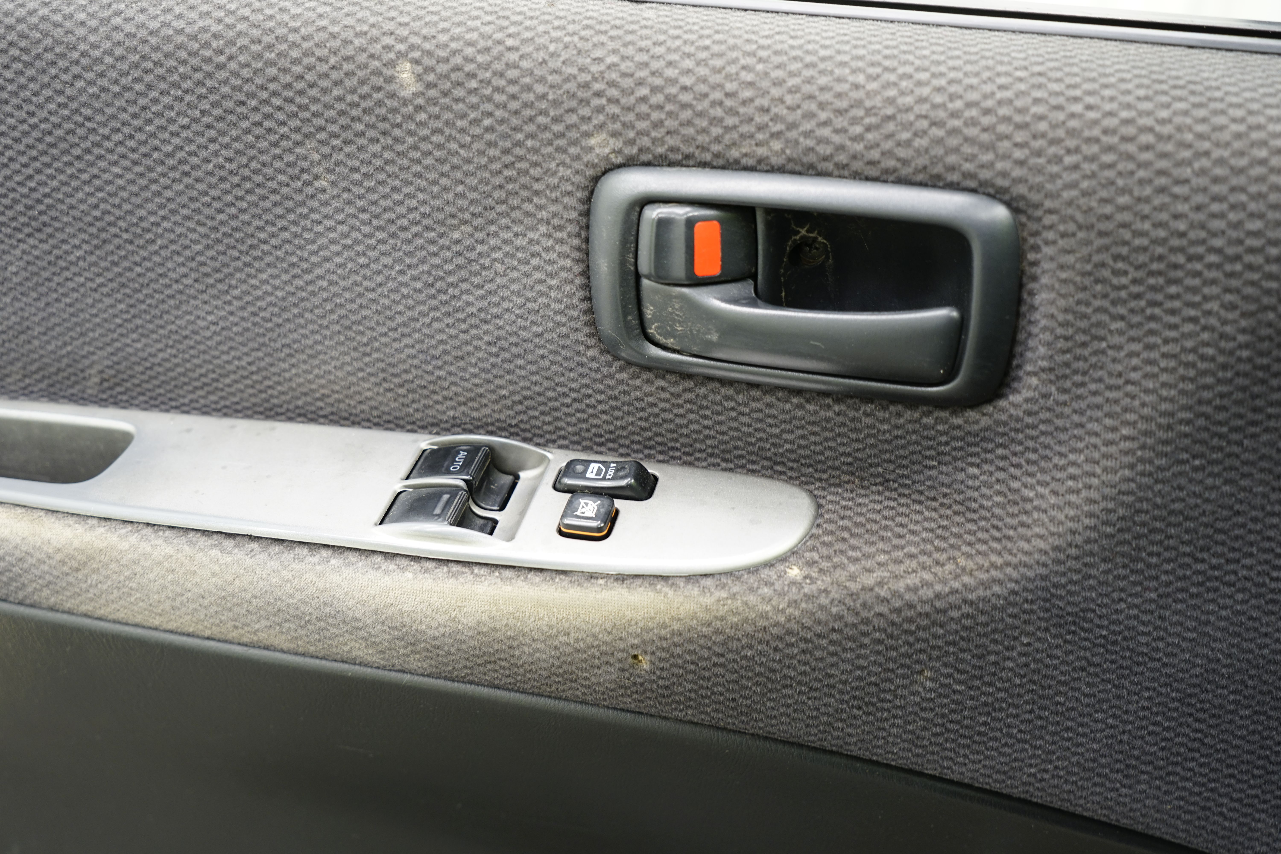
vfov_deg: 40.0
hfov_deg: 57.2
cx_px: 640
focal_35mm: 33
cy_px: 427
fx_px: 1174
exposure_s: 1/10
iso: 320
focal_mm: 33
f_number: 4
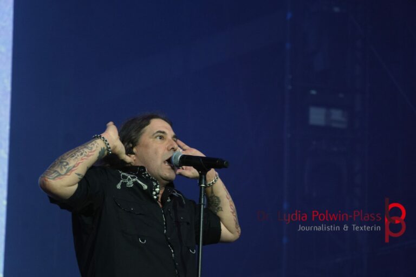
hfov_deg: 10.4
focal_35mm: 198
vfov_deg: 6.9
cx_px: 208
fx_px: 2288
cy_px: 138
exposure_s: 1/250
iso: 1600
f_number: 5.6
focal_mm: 132
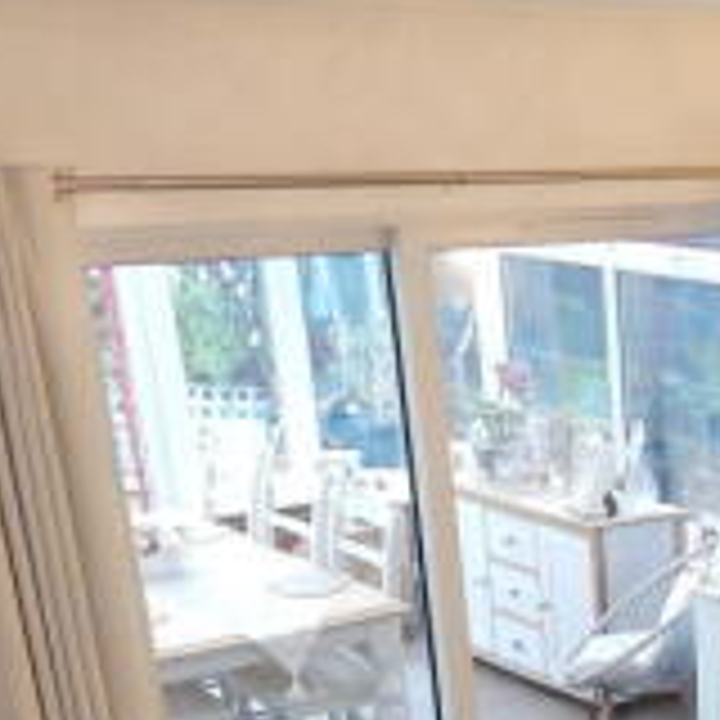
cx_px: 920
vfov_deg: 21.2
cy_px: 934
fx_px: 1741
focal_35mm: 74
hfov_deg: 21.3
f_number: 3
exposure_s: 1/20
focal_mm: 4
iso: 400
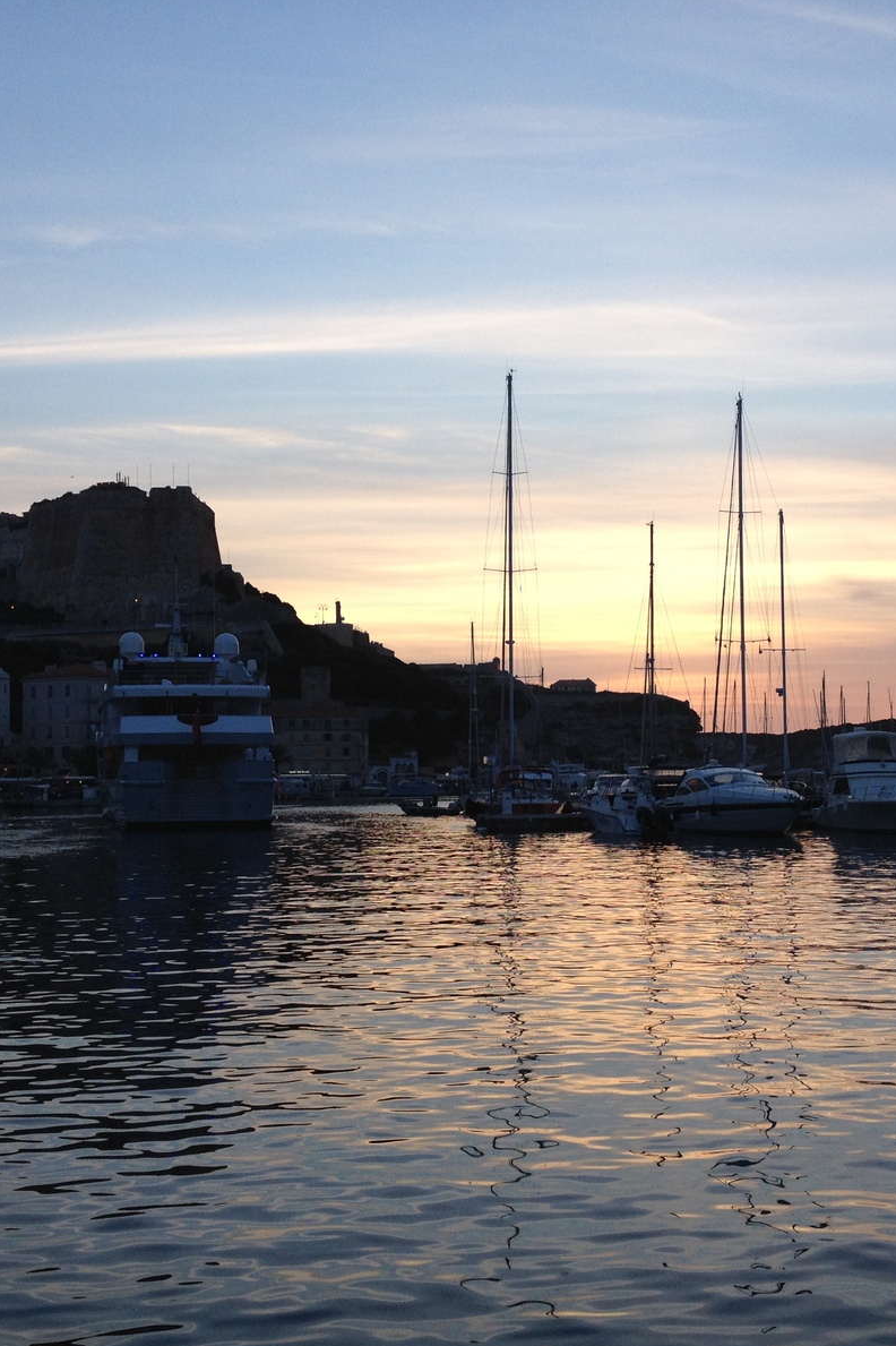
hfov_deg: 27.5
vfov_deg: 40.4
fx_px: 1830
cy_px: 675
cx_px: 486
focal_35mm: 49
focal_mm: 4.28
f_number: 2.4
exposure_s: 1/165
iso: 64
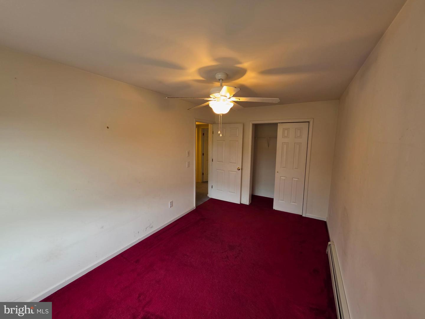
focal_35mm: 13
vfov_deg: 89.9
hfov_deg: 106.2
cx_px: 212
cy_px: 160
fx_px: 160
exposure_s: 1/120
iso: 100
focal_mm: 2.2
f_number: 1.9
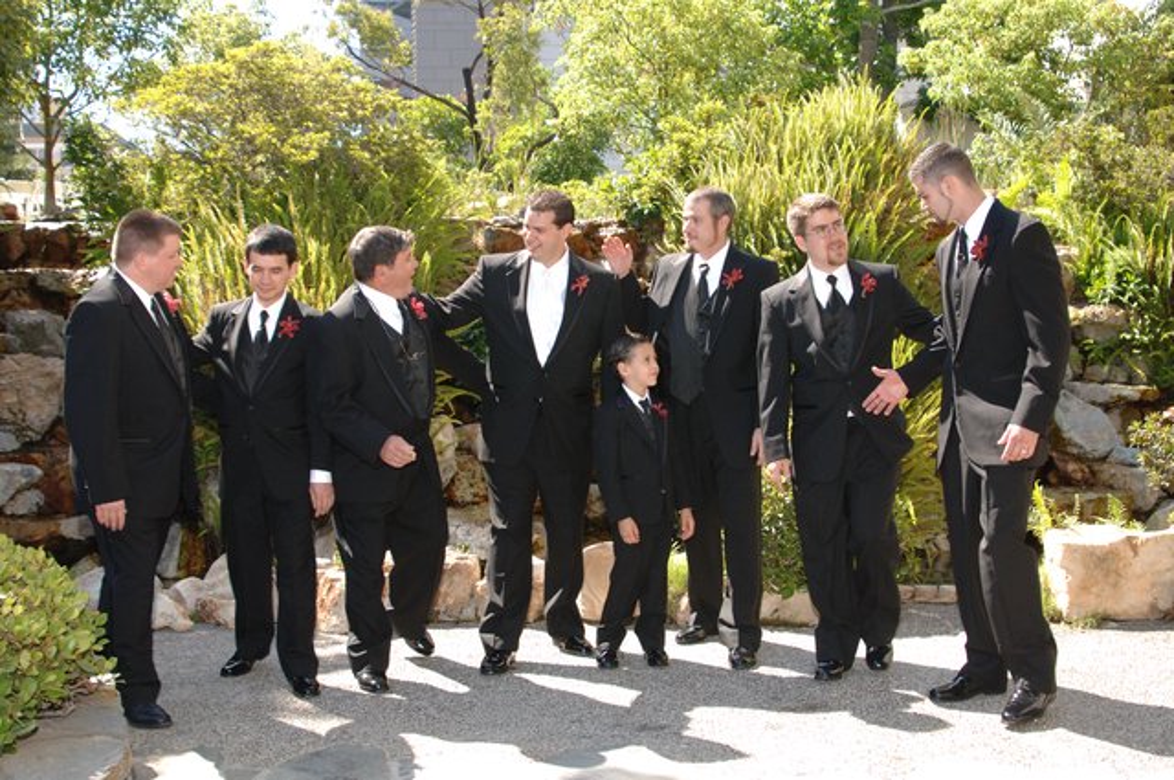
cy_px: 390
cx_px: 587
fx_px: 1368
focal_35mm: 42
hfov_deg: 46.5
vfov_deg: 31.8
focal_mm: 28
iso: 400
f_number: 7.1
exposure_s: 1/200
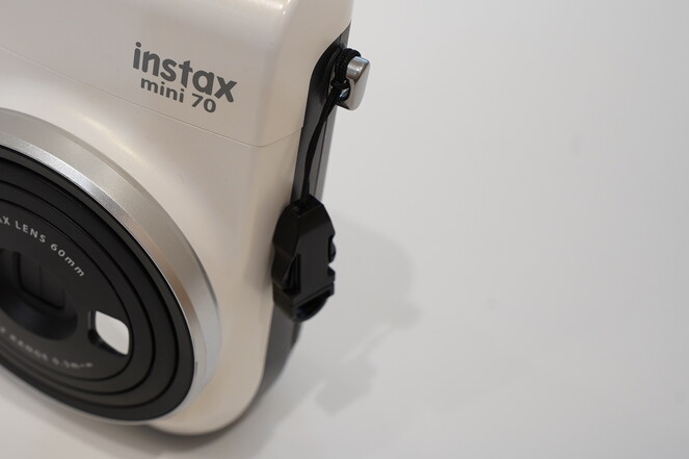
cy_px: 175
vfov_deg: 20.2
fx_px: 1281
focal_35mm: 67
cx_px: 67
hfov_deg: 28.9
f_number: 8
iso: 320
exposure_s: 1/40
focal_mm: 37
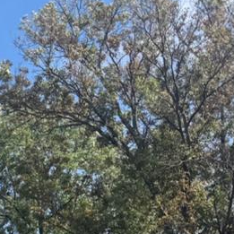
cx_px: -252
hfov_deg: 12.8
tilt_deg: +12.7
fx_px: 895
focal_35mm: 117
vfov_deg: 13.4
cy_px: 421
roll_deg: +0.0
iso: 80
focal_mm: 6.76
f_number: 1.78
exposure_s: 1/3021
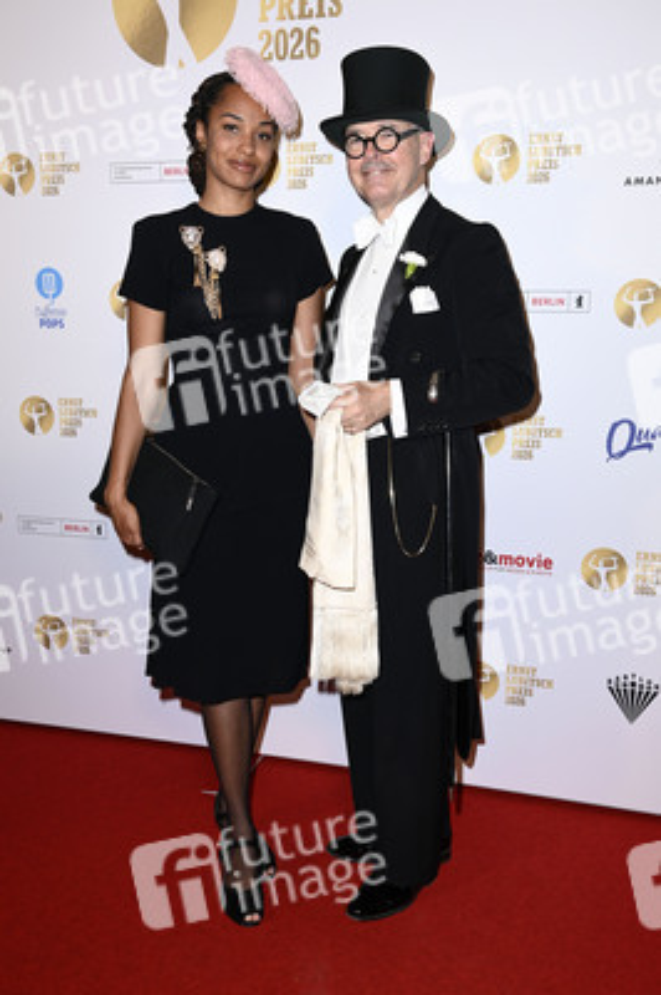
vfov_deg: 50.7
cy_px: 498
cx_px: 330
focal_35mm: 38
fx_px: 1048
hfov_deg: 35.0
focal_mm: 38
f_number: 5.6
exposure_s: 1/200
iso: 640
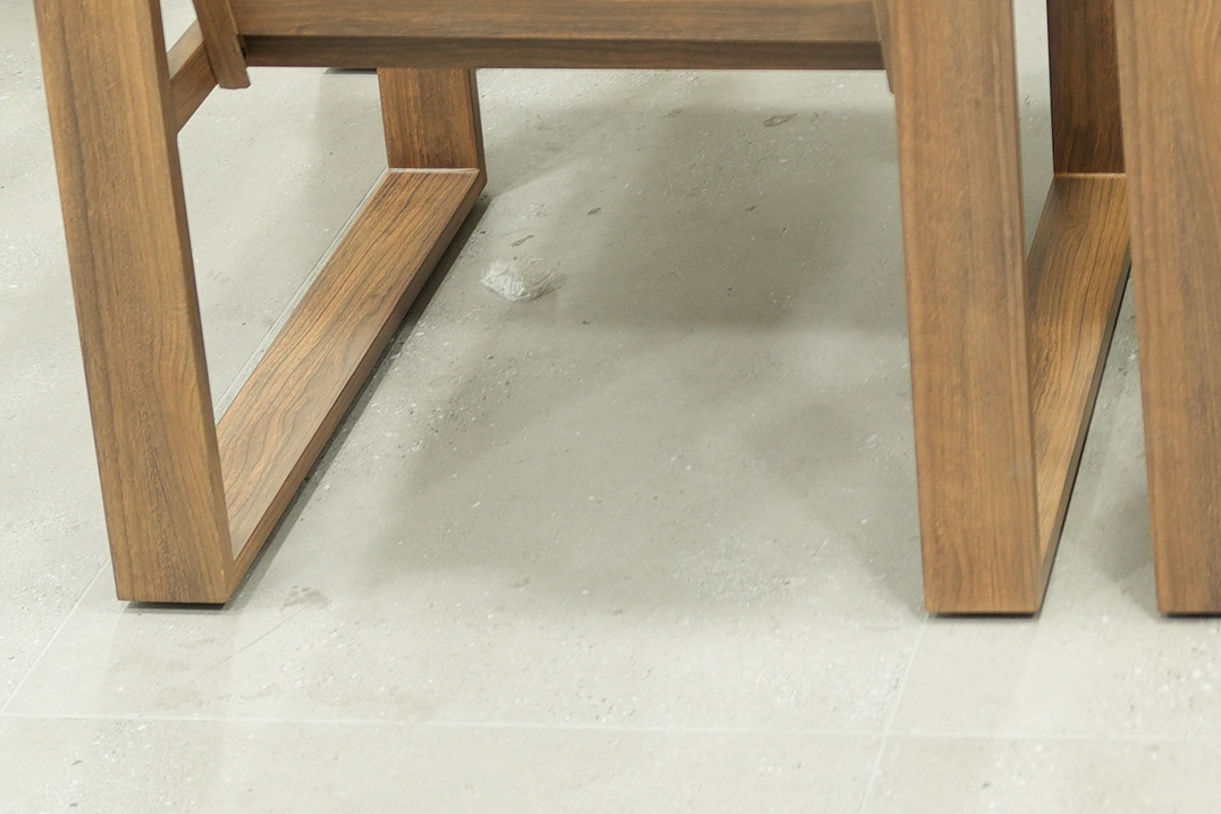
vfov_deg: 11.8
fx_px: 3594
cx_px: 1610
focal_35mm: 106
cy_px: -718
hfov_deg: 18.0
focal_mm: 24
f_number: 3.2
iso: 250
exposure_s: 1/40
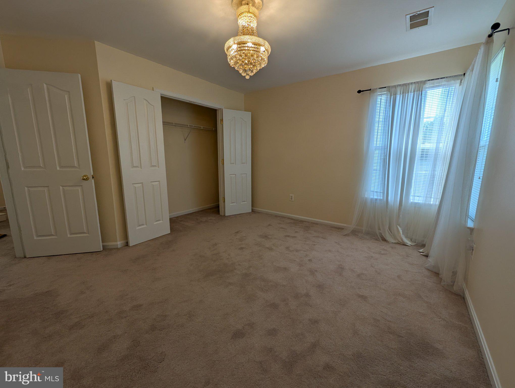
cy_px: 194
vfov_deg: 90.1
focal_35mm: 13
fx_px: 194
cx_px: 258
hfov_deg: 106.1
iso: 50
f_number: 2.2
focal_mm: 1.95
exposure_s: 1/160
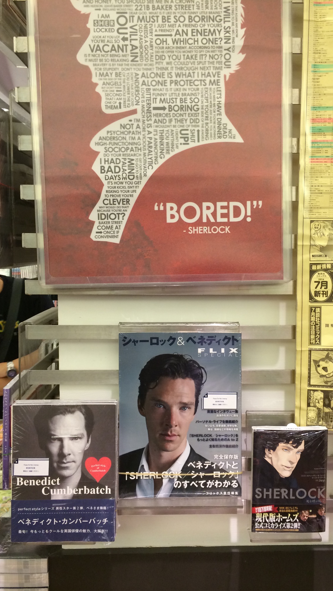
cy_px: 294
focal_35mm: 33
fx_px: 518
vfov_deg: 59.5
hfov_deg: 35.6
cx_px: 192
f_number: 2.2
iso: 100
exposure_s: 1/30
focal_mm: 4.12
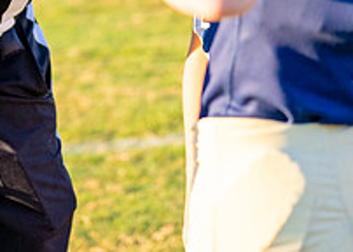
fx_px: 2324
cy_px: -138
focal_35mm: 232
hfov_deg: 8.6
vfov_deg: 6.1
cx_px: -7
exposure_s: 1/2500
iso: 640
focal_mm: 70
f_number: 2.8
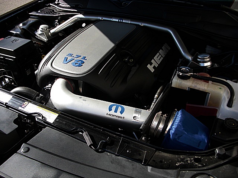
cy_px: 89
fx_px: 248
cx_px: 119
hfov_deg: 51.4
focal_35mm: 36
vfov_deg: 39.7
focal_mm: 6.3
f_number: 2.8
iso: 50
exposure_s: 1/400
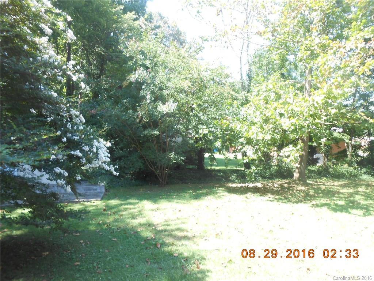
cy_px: 140
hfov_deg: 67.3
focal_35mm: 26
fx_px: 281
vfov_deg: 53.1
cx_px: 187
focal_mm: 4.6
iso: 80
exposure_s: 1/60
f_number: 3.5
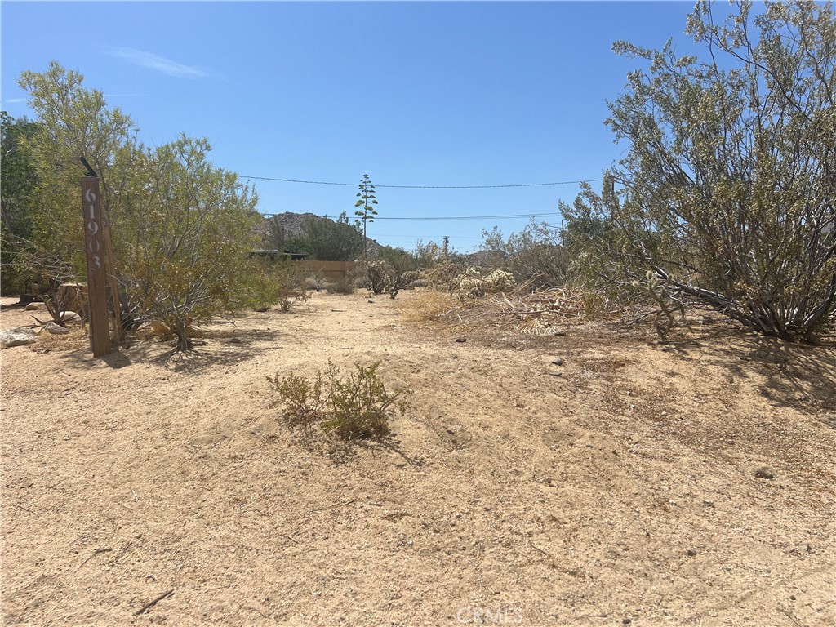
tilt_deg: -3.7
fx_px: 628
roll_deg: +0.9
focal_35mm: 26
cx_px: 418
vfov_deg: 53.1
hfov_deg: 67.3
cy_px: 314
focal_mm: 5.7
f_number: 1.5
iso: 50
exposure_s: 1/7463
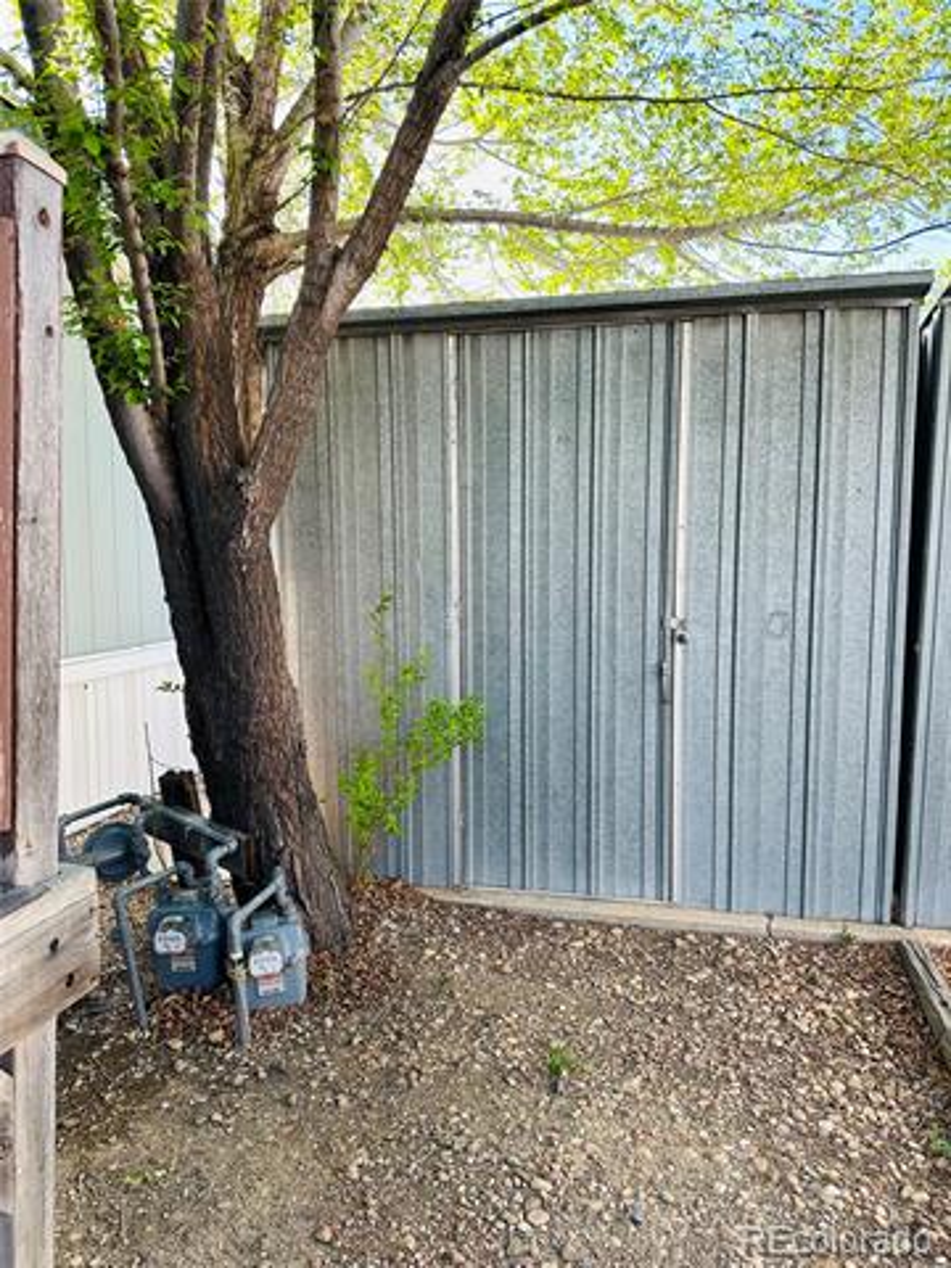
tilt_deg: -5.7
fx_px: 879
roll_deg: -0.5
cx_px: 476
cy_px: 634
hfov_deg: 56.8
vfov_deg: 71.6
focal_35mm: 24
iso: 80
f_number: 1.78
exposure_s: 1/336
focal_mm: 6.86
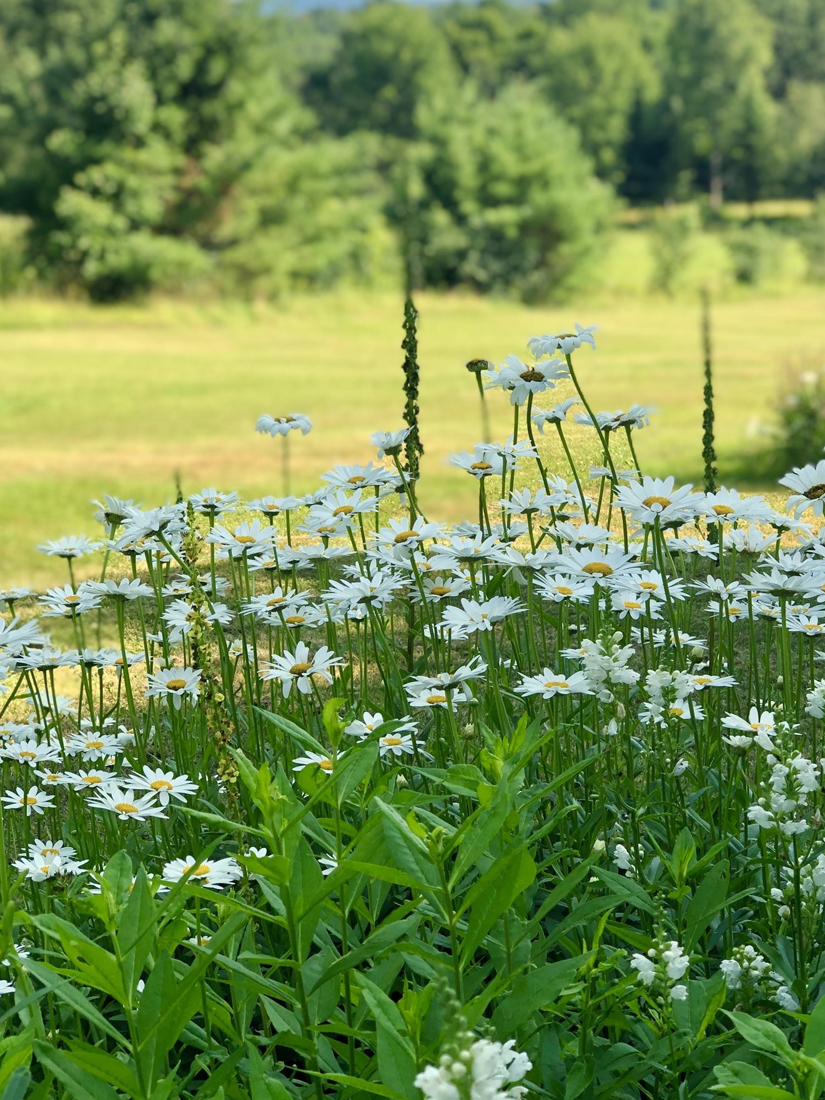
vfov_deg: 28.6
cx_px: 520
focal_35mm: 68
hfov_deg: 21.6
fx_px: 2161
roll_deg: +2.7
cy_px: 538
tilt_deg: -13.9
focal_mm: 6
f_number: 2.4
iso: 16
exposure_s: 1/282
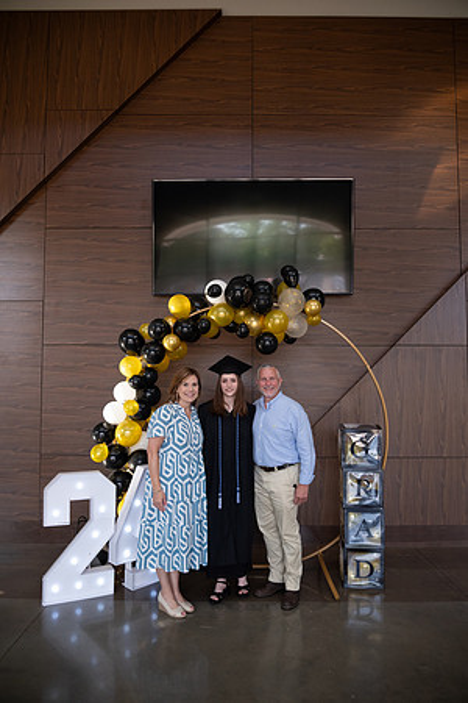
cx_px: 234
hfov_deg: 53.1
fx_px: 468
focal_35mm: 24
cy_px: 352
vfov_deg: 73.7
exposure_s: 1/200
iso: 1600
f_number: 4
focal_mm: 24
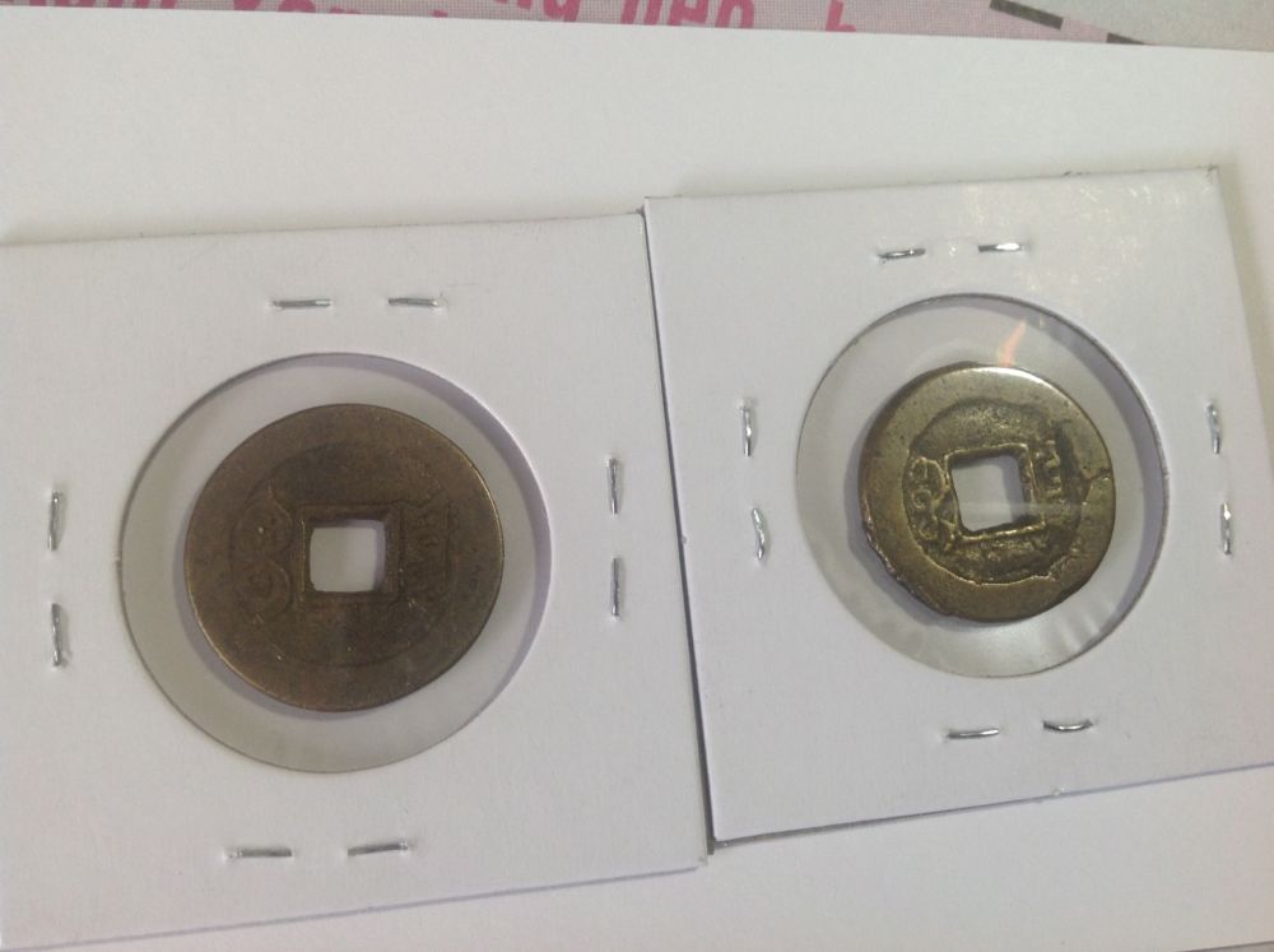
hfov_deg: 52.7
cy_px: 476
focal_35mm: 35
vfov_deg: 40.6
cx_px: 637
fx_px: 1286
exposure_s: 1/60
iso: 64
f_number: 2.4
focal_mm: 4.28
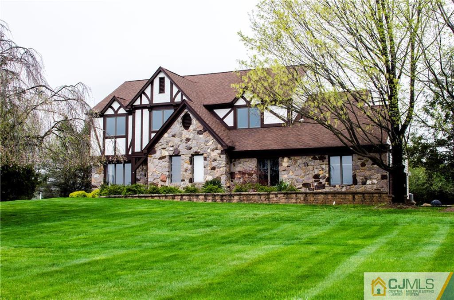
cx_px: 227
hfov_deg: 37.9
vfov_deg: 25.6
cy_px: 150
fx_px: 660
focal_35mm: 52
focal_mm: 35
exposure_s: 1/60
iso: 250
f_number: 14
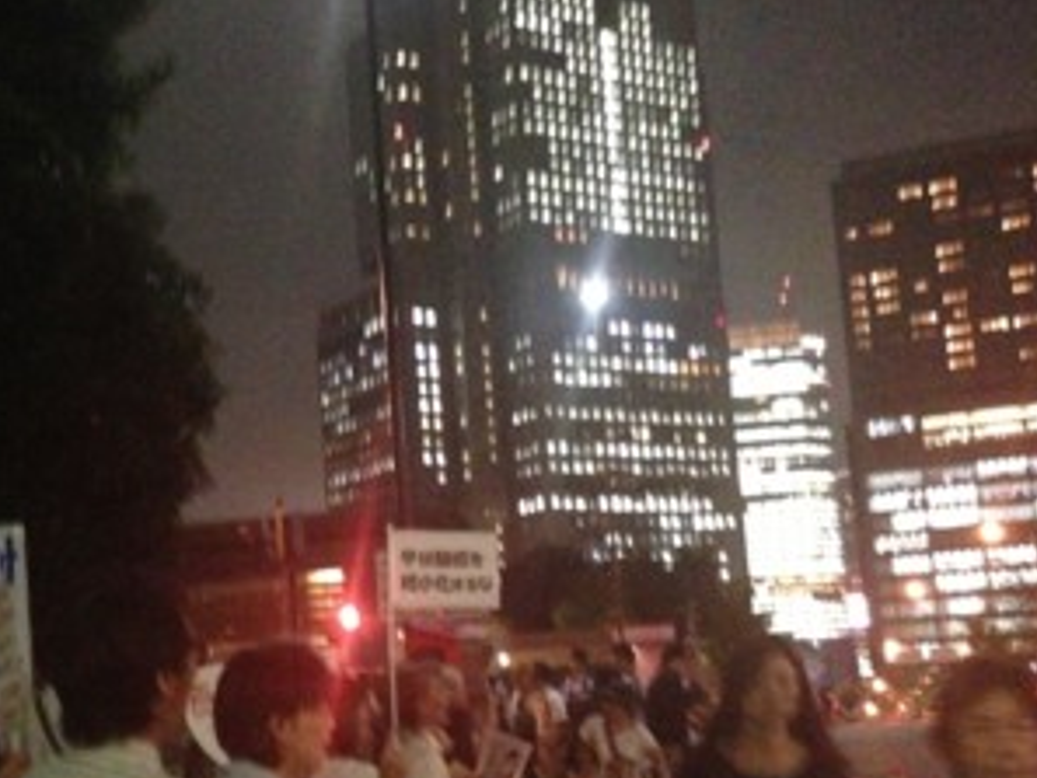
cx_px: 262
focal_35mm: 50
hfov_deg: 37.3
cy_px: 527
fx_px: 1498
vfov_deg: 28.9
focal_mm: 4.13
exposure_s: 1/20
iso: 1250
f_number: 2.4
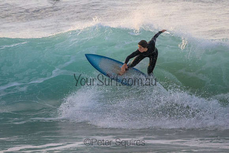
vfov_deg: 1.3
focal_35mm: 1097
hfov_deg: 1.9
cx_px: 108
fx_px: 6978
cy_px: 48
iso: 4500
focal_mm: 800
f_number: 11
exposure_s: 1/1600
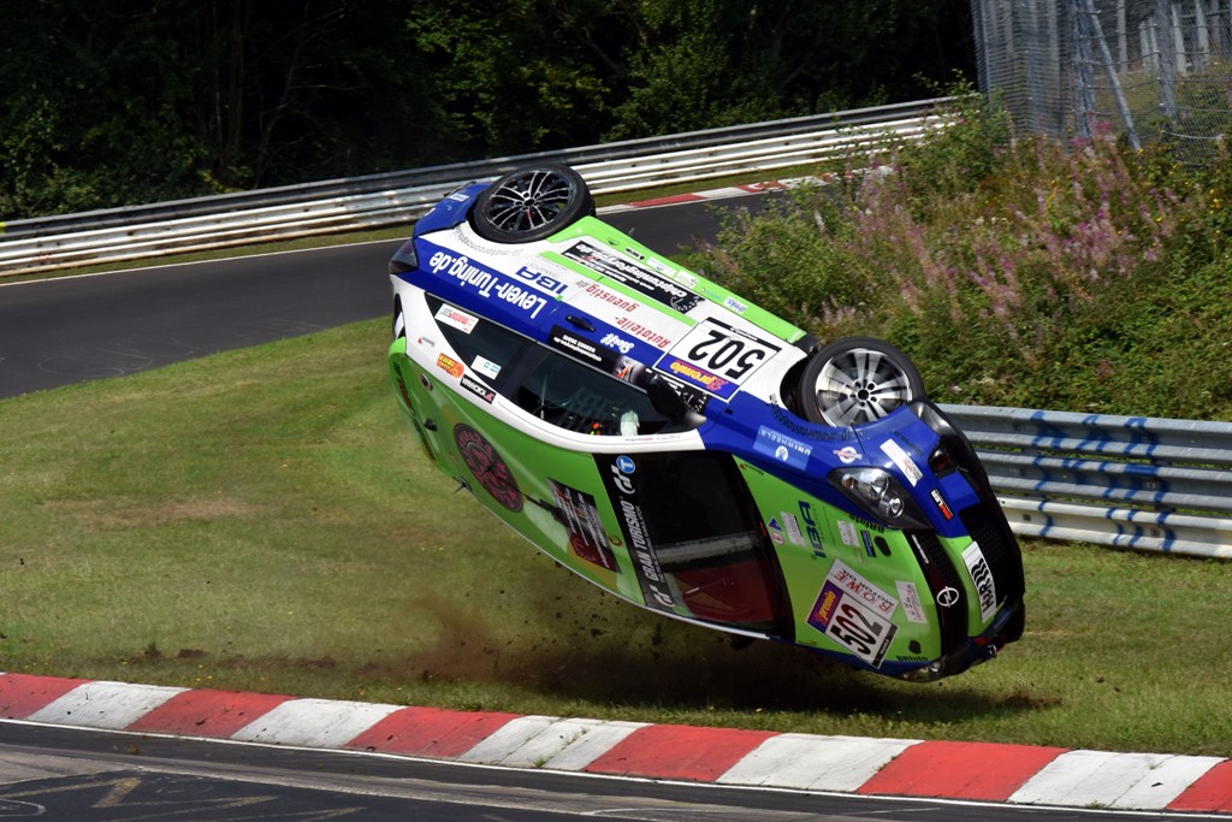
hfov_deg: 14.4
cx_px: 616
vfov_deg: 9.6
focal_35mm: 142
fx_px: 4877
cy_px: 411
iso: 200
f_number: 13
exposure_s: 1/400
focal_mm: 95
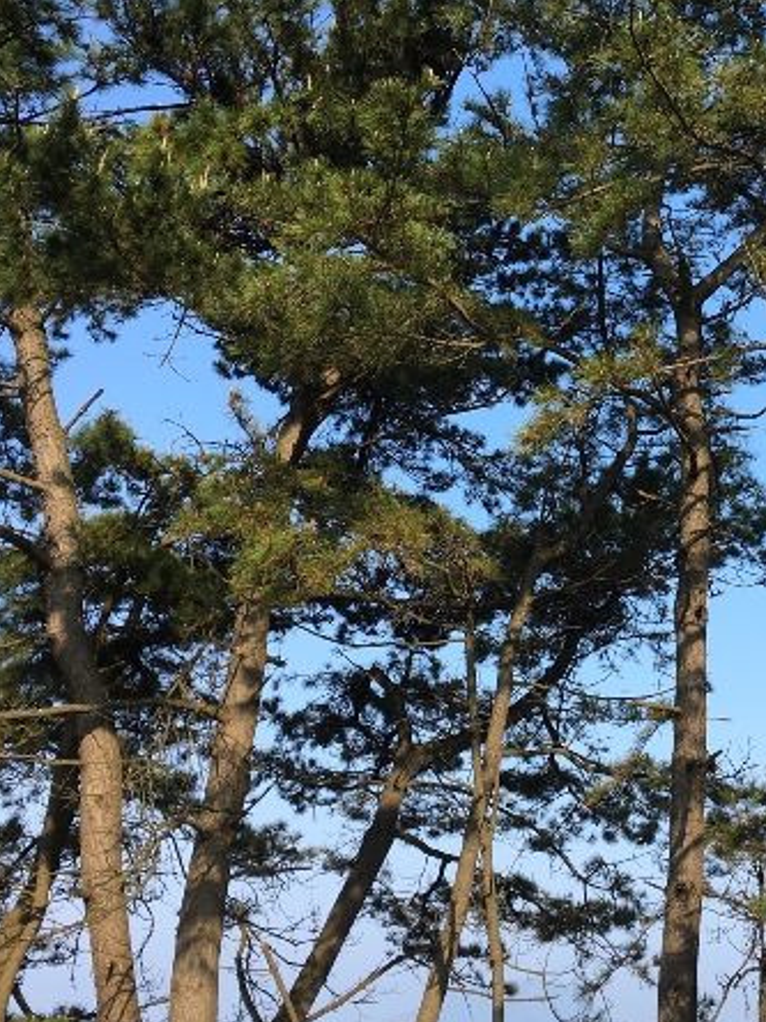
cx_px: 616
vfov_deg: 40.2
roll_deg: -0.9
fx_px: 1387
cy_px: 384
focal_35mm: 47
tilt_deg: +26.2
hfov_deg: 30.1
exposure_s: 1/793
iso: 25
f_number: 2.2
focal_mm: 4.15
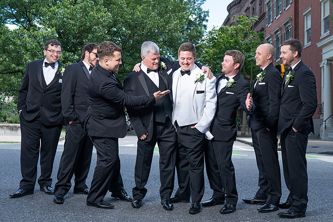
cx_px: 178
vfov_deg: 32.3
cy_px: 122
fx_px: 383
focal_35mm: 41
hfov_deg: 47.0
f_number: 4
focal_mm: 35
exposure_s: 1/200
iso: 100
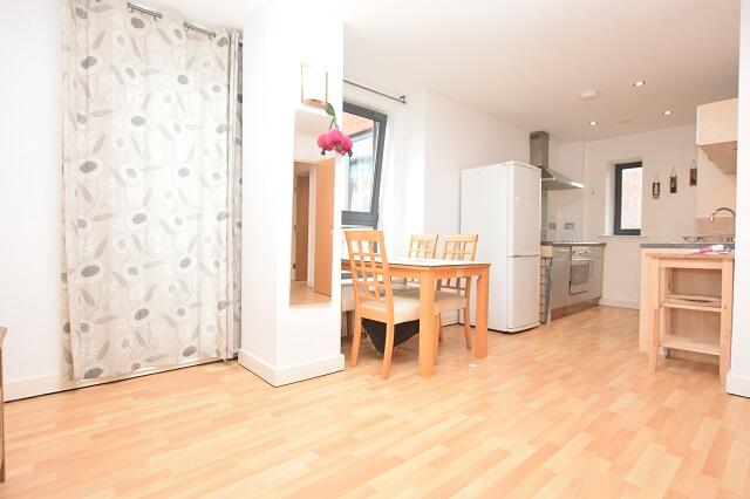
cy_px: 250
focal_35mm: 18
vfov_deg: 67.3
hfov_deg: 90.0
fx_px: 375
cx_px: 375
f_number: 5.6
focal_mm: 12
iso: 800
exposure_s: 1/100
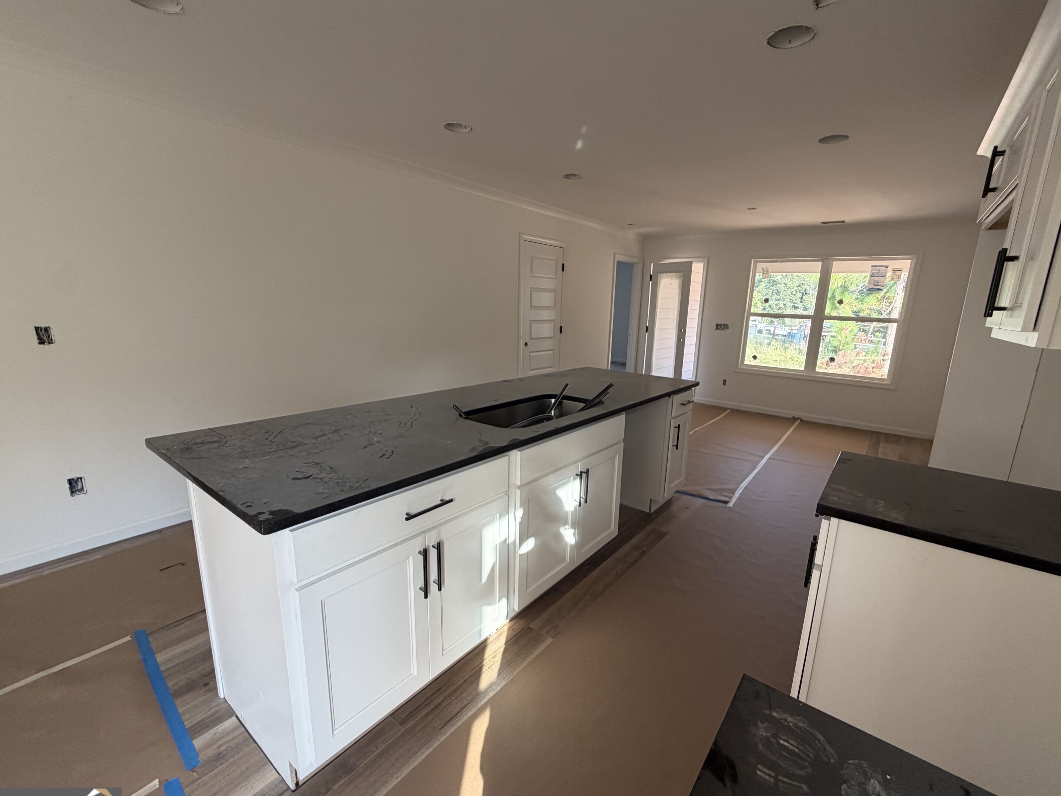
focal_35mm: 15
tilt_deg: -12.2
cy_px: 404
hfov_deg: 98.1
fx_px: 460
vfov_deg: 81.7
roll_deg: -1.4
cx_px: 563
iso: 125
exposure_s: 1/121
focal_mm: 2.22
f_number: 2.2
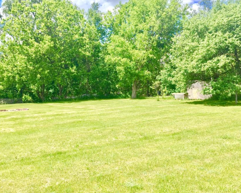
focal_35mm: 35
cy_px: 102
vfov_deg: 42.2
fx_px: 250
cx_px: 113
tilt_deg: -2.6
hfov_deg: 51.5
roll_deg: +1.1
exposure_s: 1/964
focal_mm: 4.15
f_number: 2.2
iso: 32
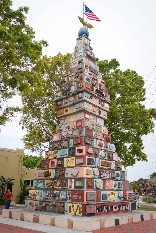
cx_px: 80
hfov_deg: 42.3
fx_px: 201
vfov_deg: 60.3
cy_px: 114
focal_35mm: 31
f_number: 6.3
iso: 100
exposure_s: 1/250
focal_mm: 20
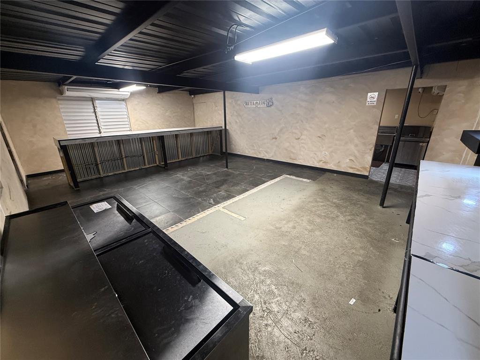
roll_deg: +0.8
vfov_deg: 85.7
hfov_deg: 102.1
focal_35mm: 14
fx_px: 194
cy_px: 180
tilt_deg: -18.1
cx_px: 240
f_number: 2.2
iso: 320
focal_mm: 2.22
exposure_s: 1/60
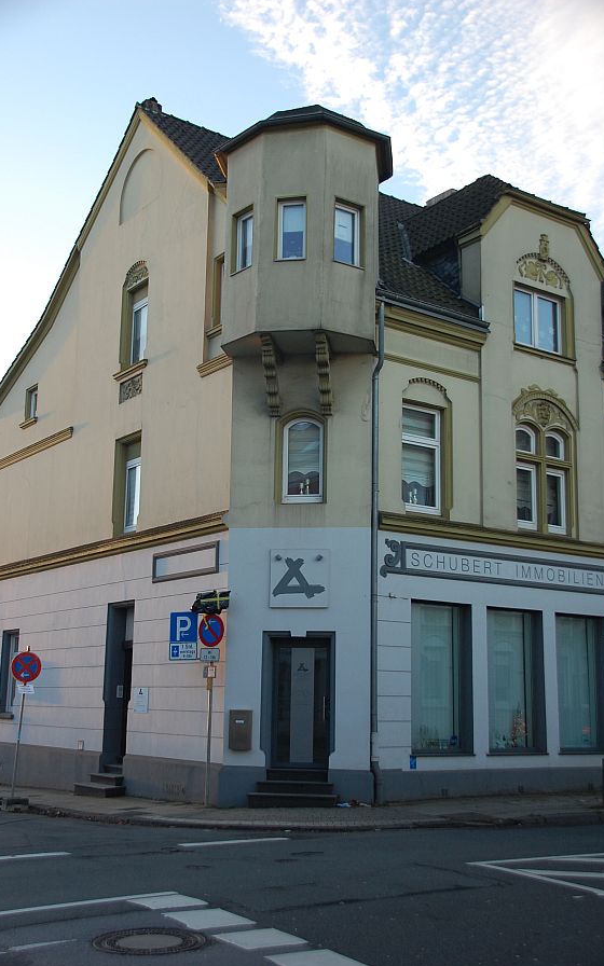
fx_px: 1054
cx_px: 302
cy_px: 483
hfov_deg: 32.0
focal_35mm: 40
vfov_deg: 49.3
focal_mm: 26
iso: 360
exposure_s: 1/125
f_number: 5.6
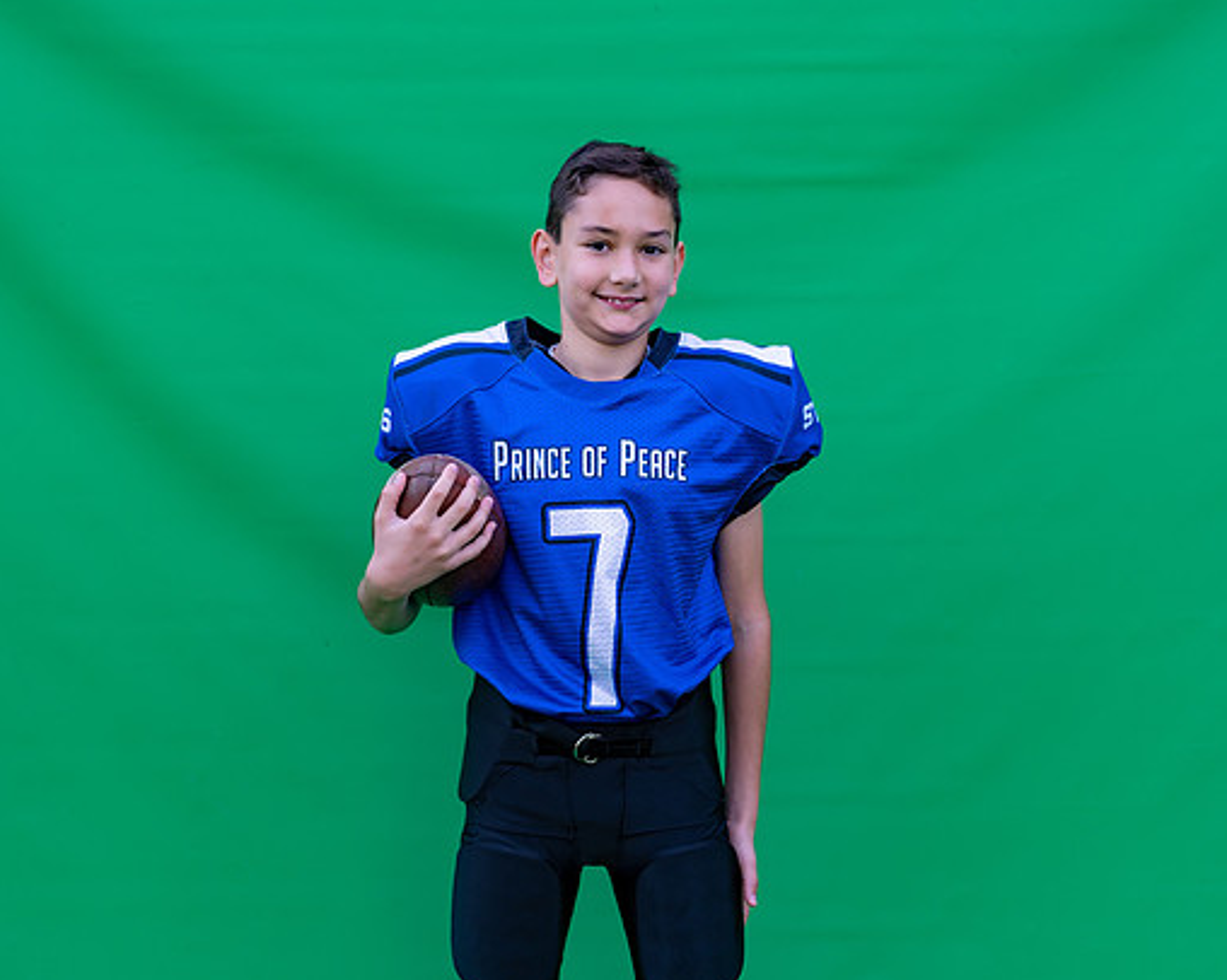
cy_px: 490
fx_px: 2105
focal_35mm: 58
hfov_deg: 32.5
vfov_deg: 26.2
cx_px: 601
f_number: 2.8
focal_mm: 50
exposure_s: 1/400
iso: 125
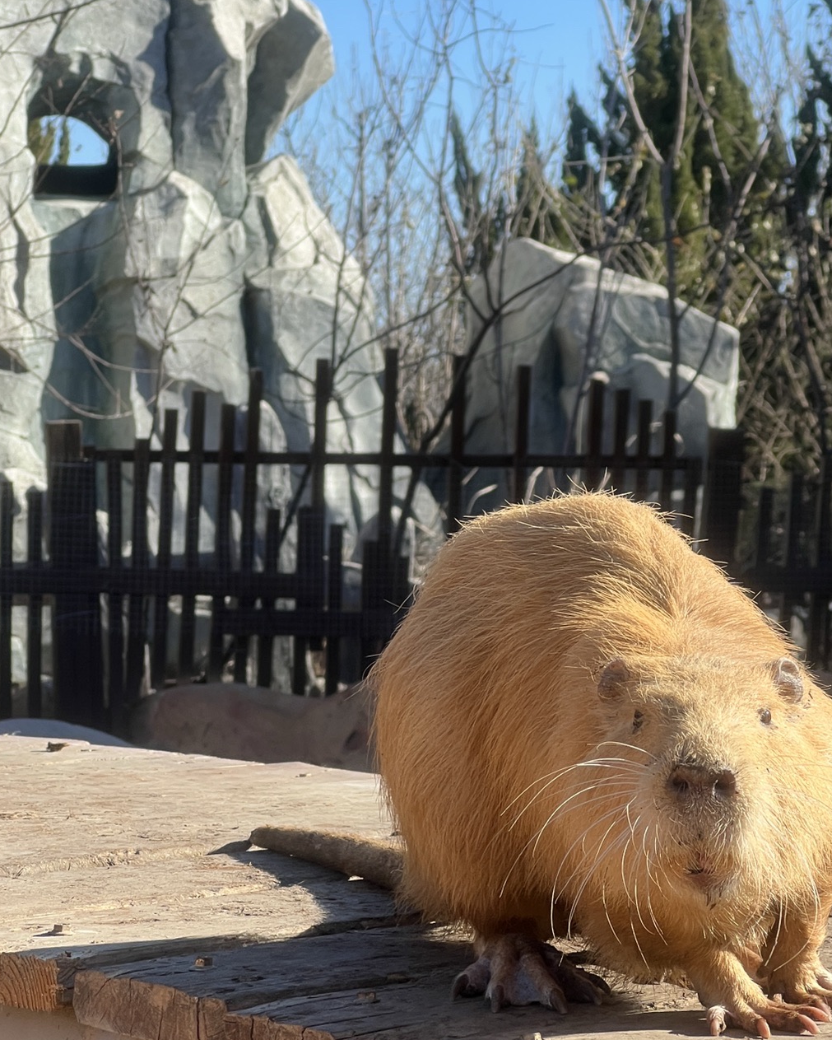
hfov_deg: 12.9
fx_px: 3661
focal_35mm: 119
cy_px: 478
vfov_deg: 16.2
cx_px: 559
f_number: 2.8
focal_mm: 9
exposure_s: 1/442
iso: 32
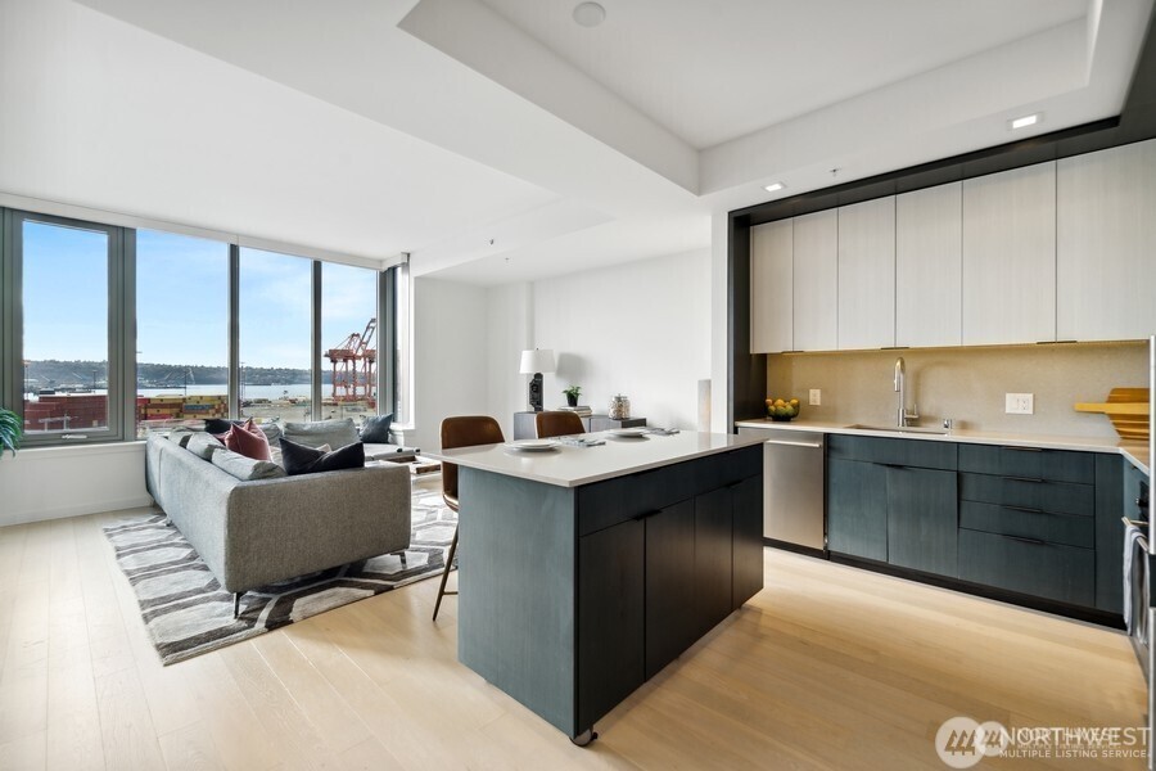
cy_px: 386
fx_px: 450
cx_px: 578
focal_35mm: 14
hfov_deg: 104.3
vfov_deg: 81.2
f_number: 8
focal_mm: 14
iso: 200
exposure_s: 1/500
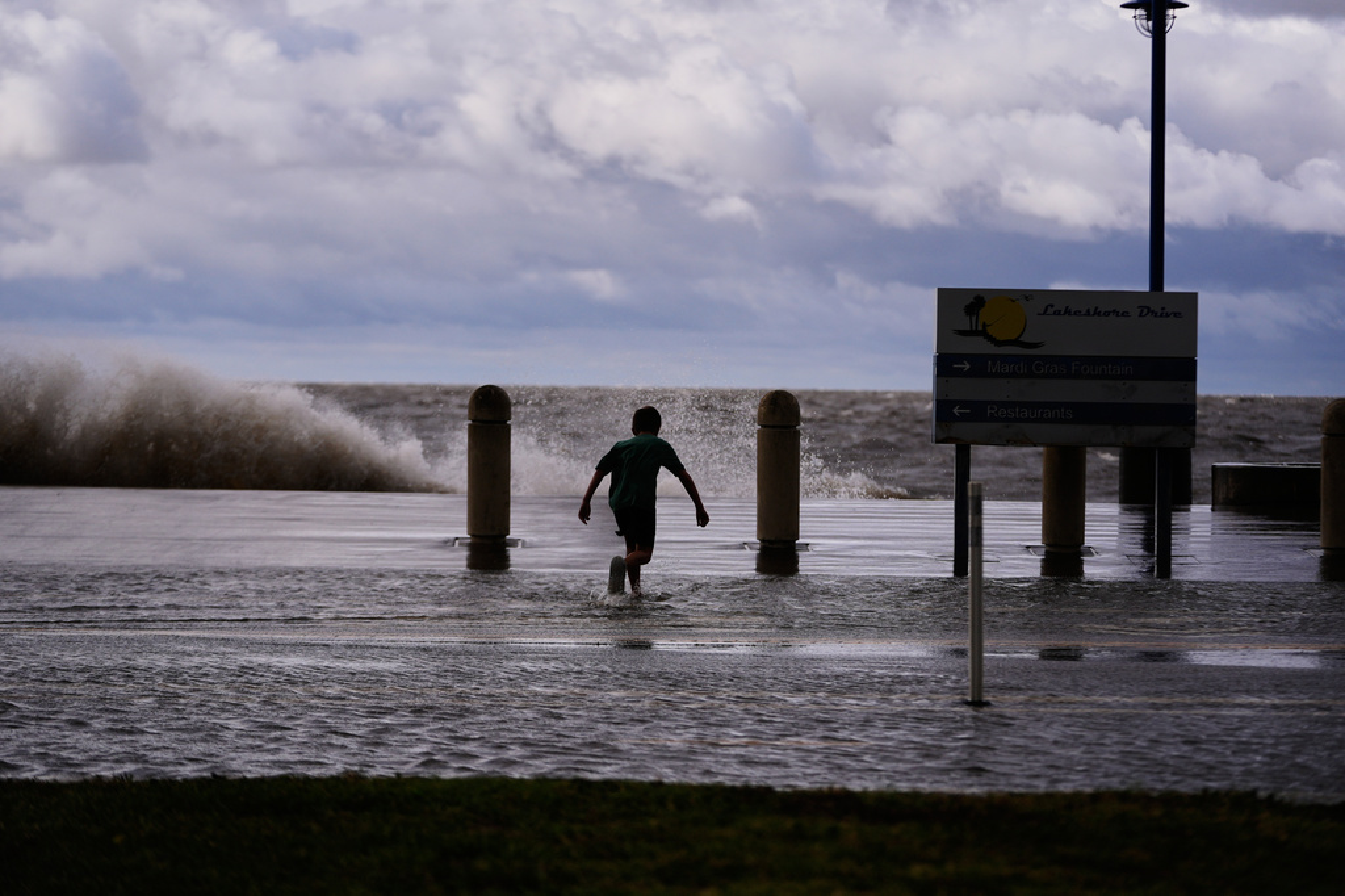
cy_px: 448
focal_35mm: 114
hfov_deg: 18.0
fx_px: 4258
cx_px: 672
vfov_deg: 12.0
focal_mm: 114
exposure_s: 1/12800
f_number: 2.8
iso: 250
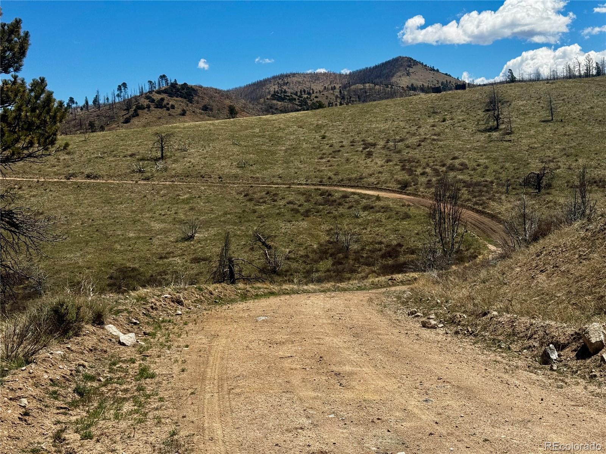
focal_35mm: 48
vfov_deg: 30.3
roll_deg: +1.4
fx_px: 840
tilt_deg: -5.0
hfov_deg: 39.7
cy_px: 227
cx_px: 303
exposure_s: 1/5848
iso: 64
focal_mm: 6.76
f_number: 1.78
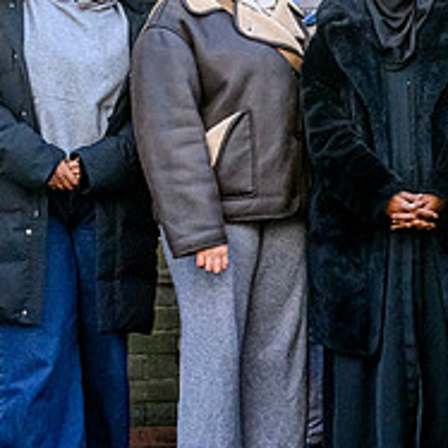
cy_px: 177
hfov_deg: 16.4
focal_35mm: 102
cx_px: 519
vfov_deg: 17.0
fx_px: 1494
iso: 10000
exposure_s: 1/800
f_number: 10
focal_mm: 35
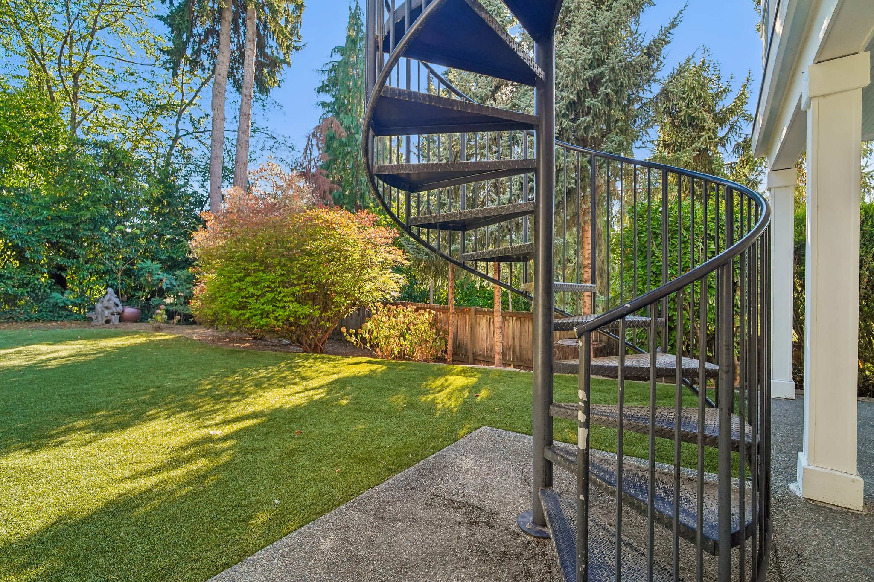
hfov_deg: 96.7
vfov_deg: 73.7
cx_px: 437
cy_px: 291
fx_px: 388
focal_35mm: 16
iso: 1600
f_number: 8
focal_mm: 16
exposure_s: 1/125
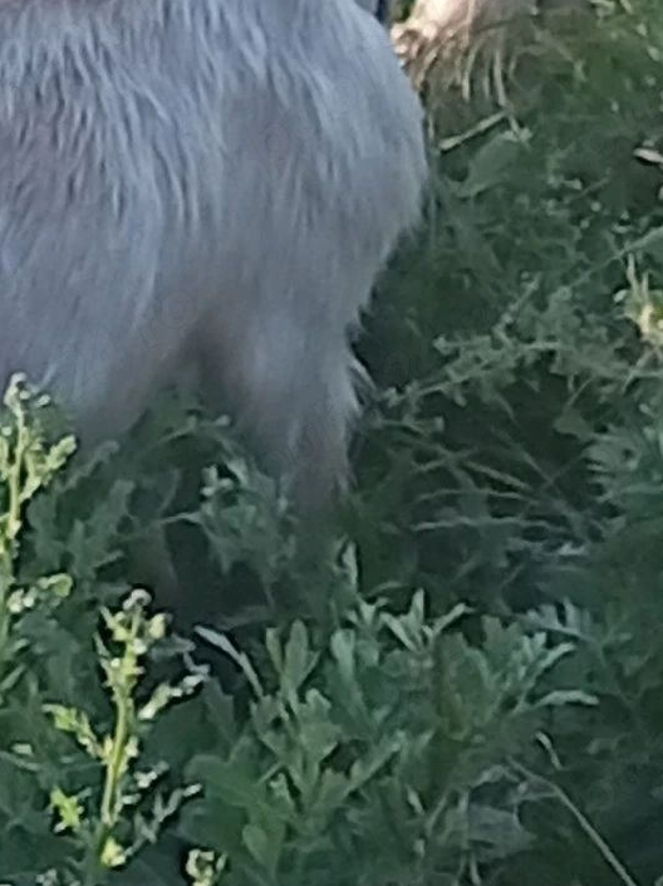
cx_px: 143
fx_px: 5956
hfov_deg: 6.4
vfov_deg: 8.5
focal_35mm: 233
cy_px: 114
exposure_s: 1/588
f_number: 1.8
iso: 103
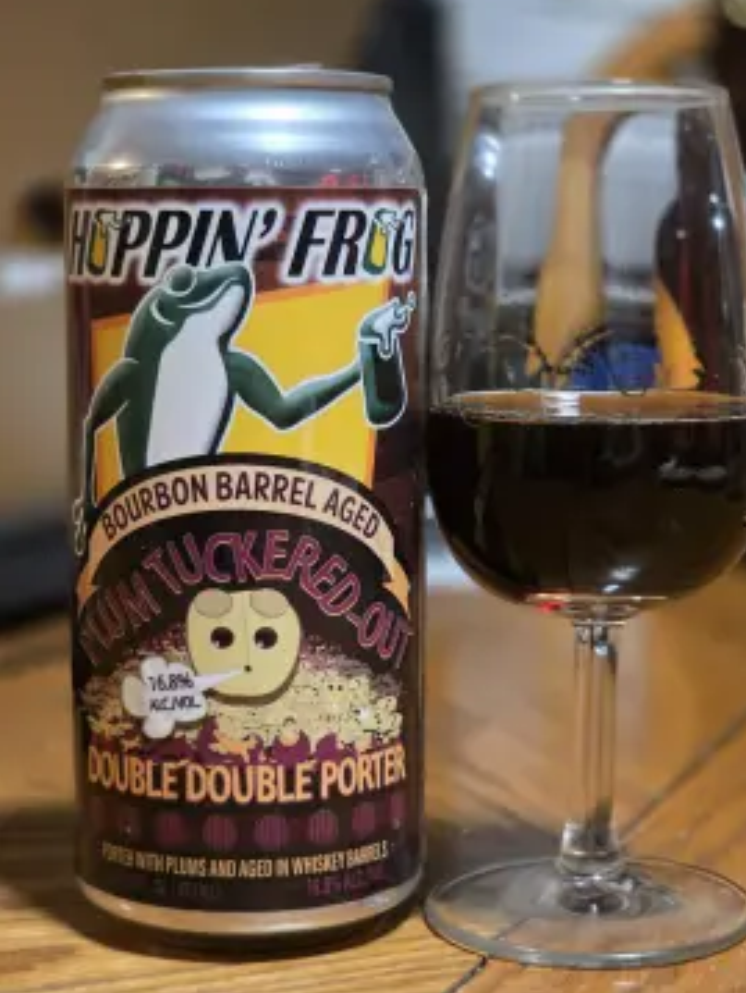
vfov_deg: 25.3
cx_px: 413
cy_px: 485
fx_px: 2210
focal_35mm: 77
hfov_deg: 19.2
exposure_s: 1/30
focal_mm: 7.9
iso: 500
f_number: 2.4
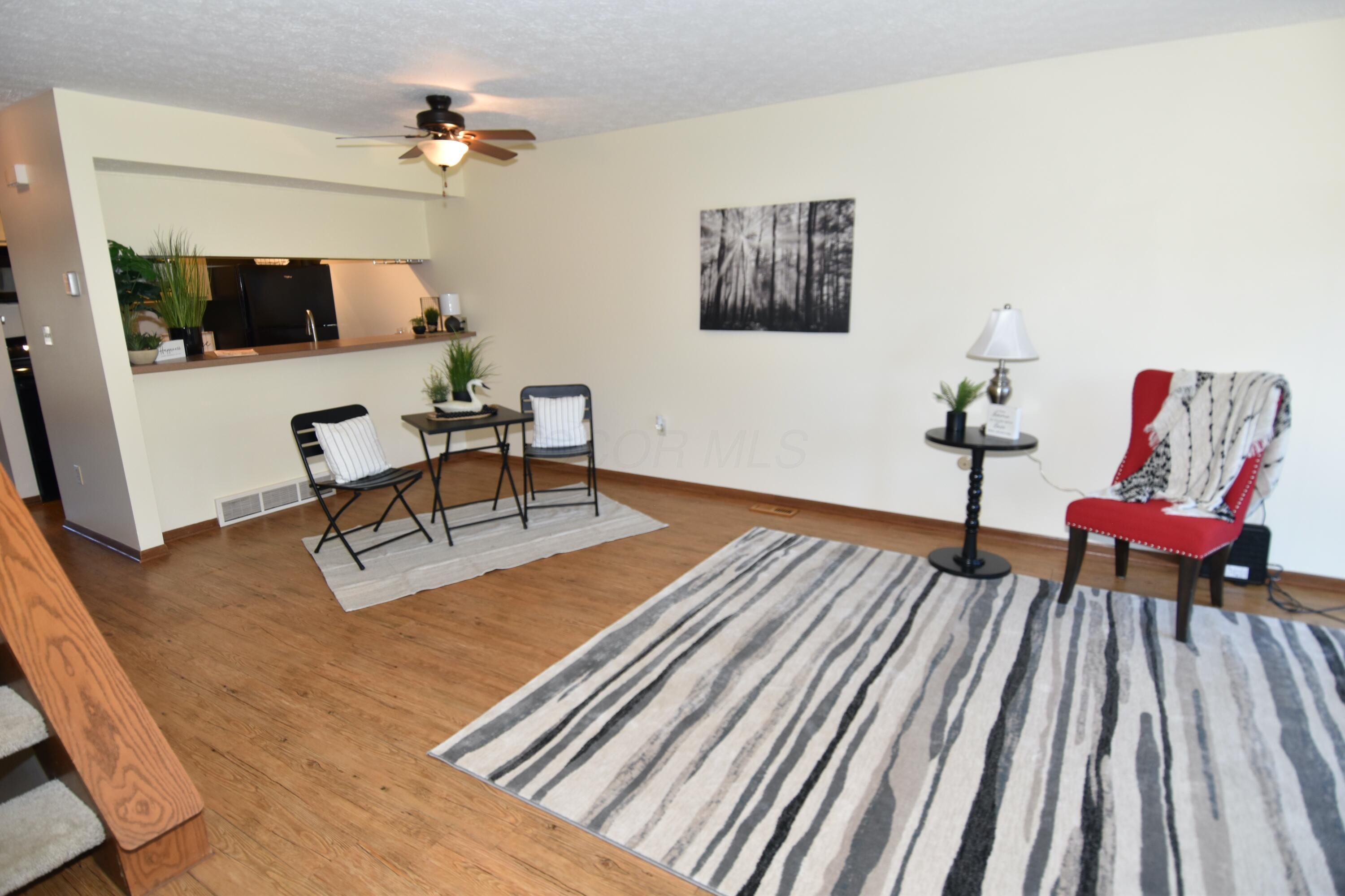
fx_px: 672
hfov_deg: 90.0
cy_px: 448
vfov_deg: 67.4
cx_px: 672
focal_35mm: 18
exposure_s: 1/60
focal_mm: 12
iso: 320
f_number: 5
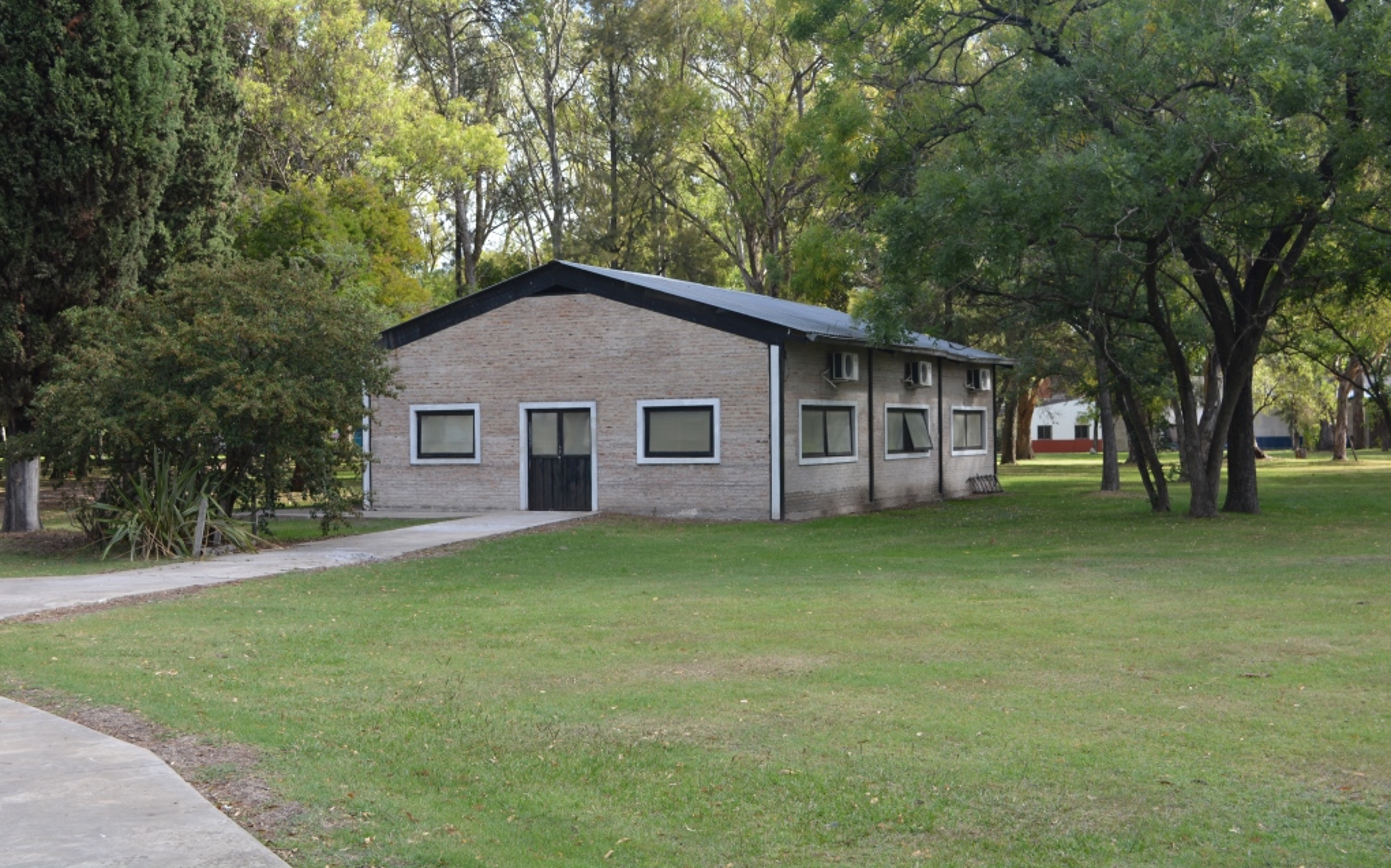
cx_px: 694
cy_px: 405
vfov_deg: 29.8
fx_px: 1630
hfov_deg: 46.2
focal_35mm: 43
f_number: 6.3
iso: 200
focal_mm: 28
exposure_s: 1/160
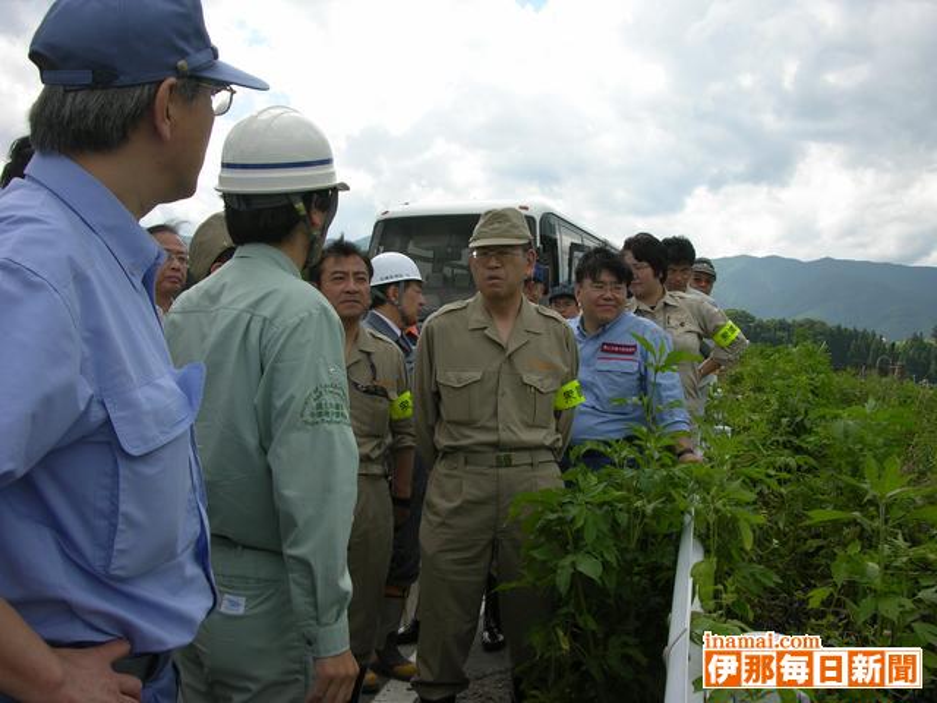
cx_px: 468
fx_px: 947
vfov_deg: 40.7
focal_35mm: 35
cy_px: 352
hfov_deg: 52.6
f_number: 6.3
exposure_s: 1/164
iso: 50
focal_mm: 8.9
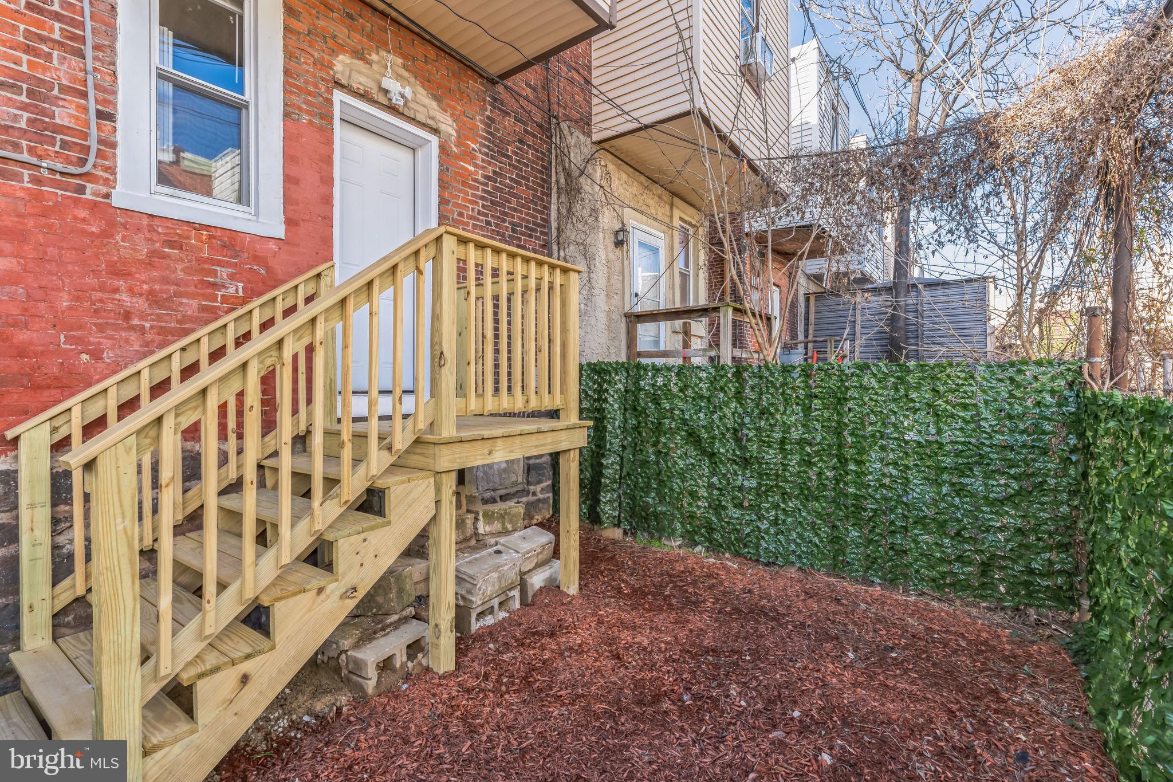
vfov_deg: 73.7
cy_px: 391
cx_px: 586
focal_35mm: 16
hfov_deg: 96.7
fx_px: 521
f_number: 7.1
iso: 160
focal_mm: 16
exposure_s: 1/100
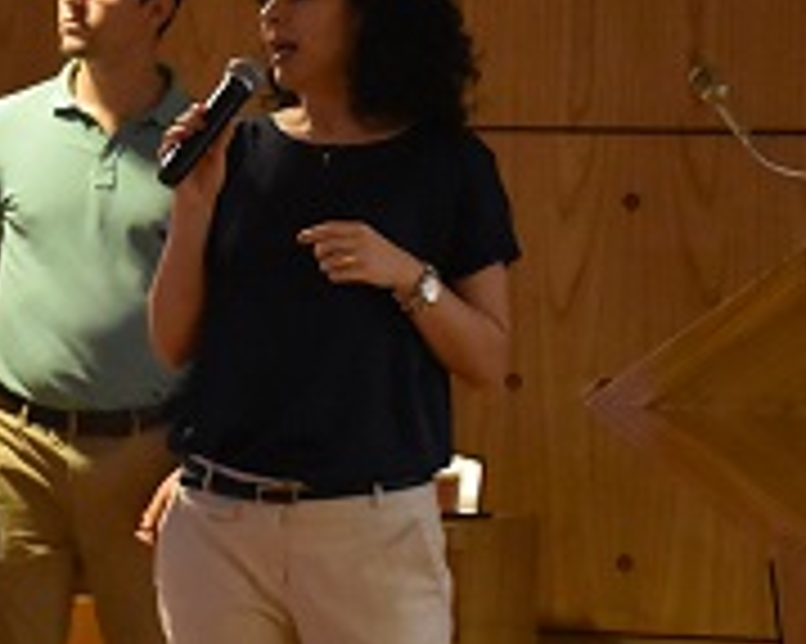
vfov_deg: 7.3
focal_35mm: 213
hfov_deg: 9.1
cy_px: 266
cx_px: 225
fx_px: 5068
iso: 6400
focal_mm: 45
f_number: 4.5
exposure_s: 1/60
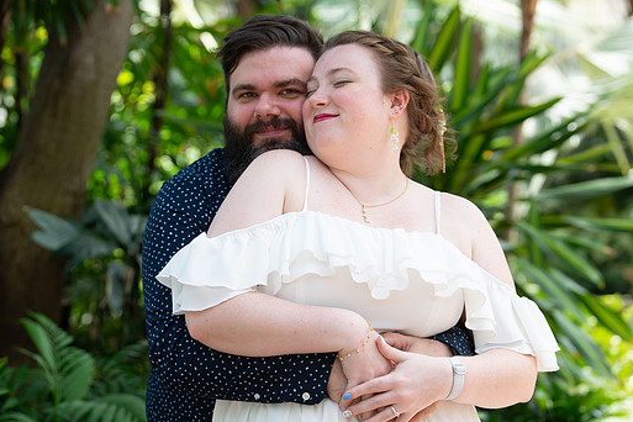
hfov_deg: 18.1
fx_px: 1987
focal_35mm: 113
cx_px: 334
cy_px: 231
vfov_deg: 12.1
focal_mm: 100
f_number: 4.5
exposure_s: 1/250
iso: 500
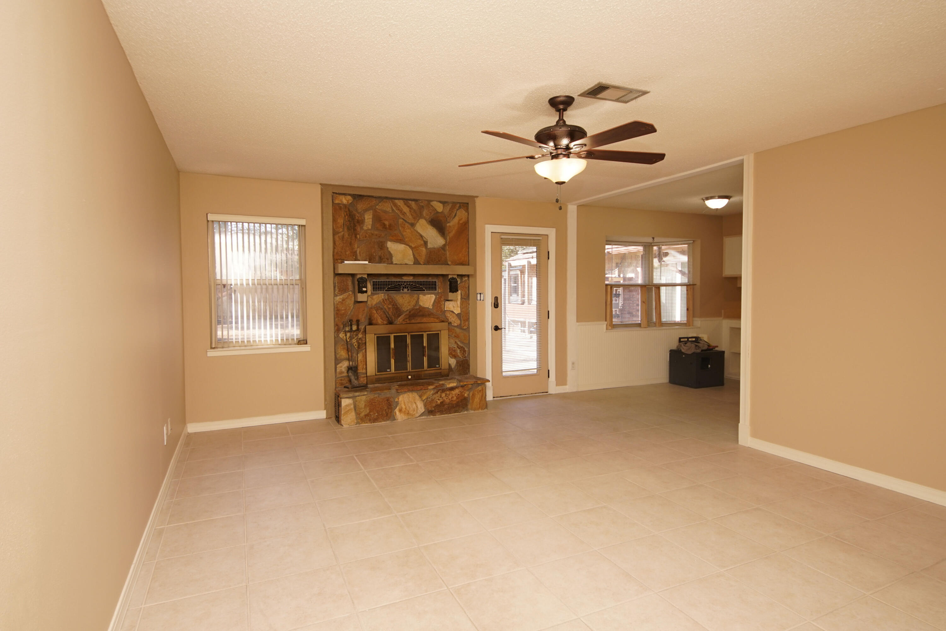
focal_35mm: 18
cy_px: 316
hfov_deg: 90.0
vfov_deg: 67.4
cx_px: 473
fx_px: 473
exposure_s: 1/60
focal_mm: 12
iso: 250
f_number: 4.5
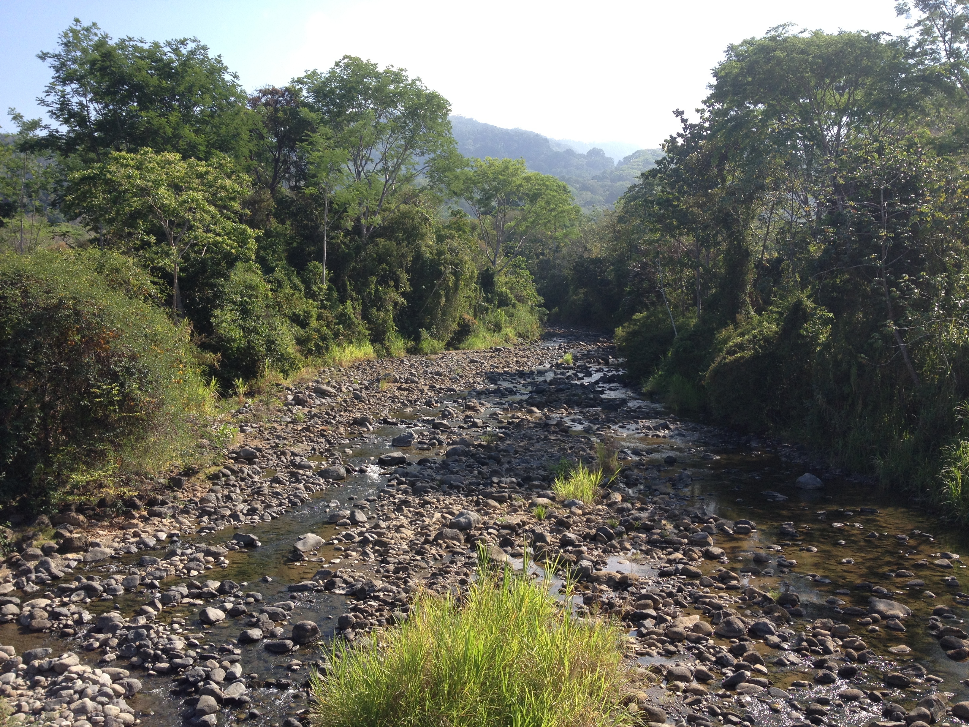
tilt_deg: -7.4
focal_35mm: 35
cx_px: 484
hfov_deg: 52.6
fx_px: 980
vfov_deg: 40.7
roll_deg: -0.4
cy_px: 364
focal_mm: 4.28
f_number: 2.4
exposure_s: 1/920
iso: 50
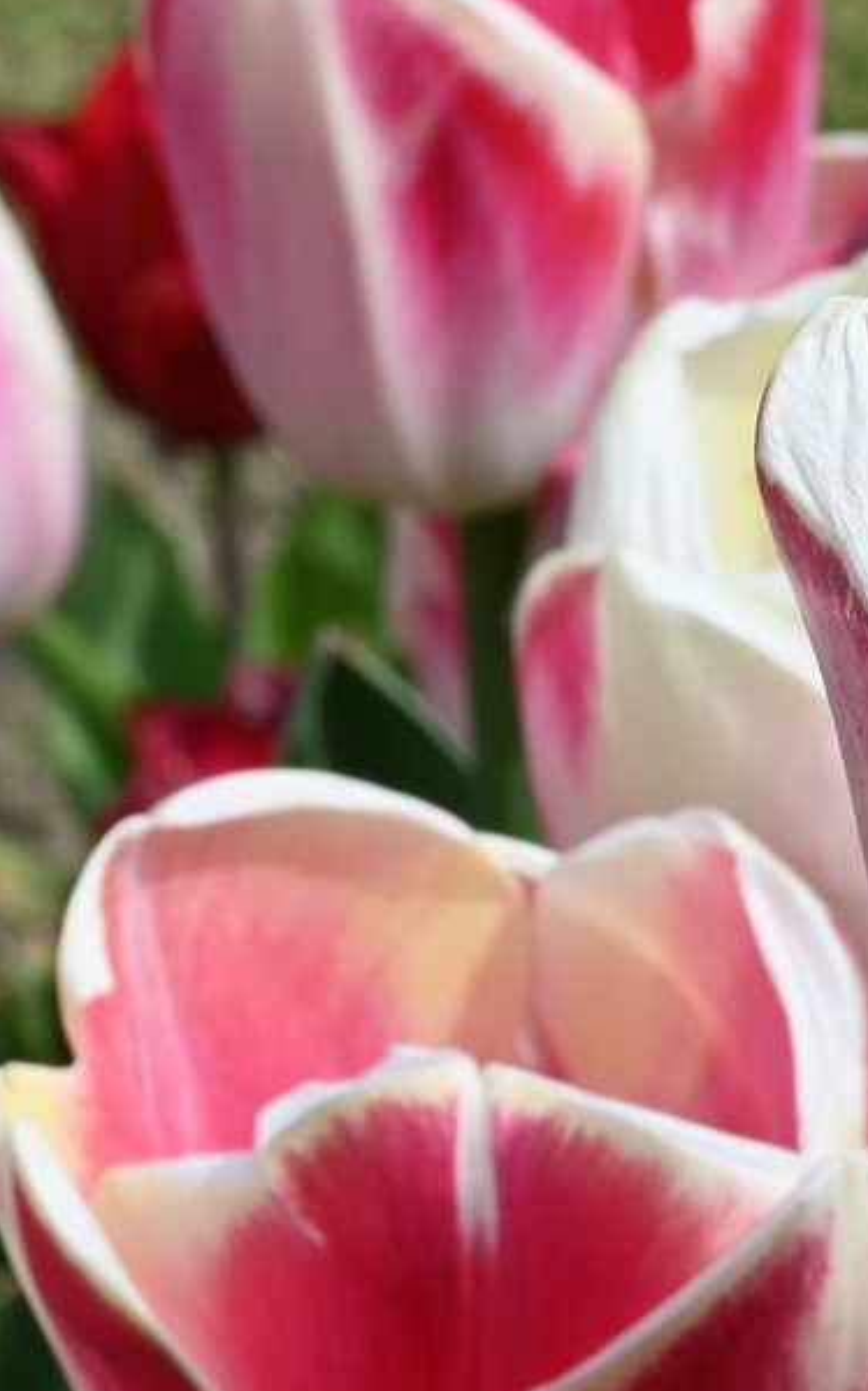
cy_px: 904
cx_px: 30
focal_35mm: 160
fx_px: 6060
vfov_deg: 13.1
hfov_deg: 8.2
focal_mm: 49
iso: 100
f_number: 16
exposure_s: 1/60
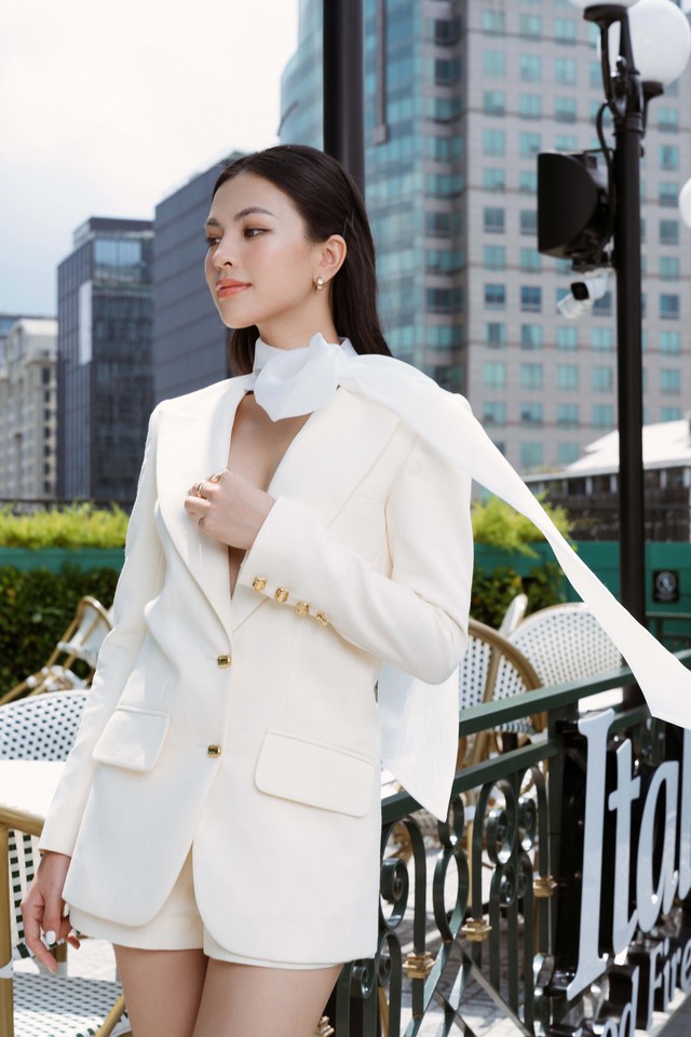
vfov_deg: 34.5
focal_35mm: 58
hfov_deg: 23.4
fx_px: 1670
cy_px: 518
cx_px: 346
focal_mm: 58
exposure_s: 1/125
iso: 64
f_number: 7.1
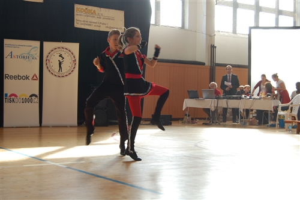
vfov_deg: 23.7
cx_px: 150
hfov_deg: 35.1
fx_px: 474
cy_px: 100
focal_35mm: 57
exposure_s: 1/125
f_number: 5.6
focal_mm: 38
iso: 360
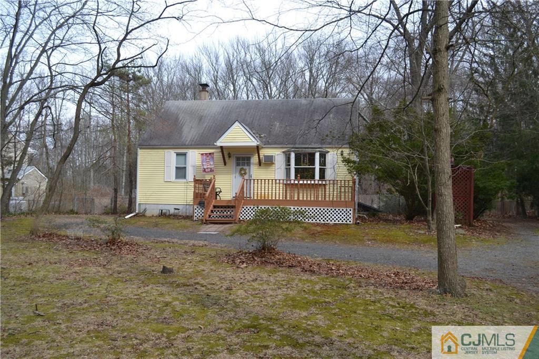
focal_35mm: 36
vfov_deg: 36.8
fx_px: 539
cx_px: 270
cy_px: 180
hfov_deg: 53.1
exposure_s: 1/160
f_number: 6.3
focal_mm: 24
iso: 100
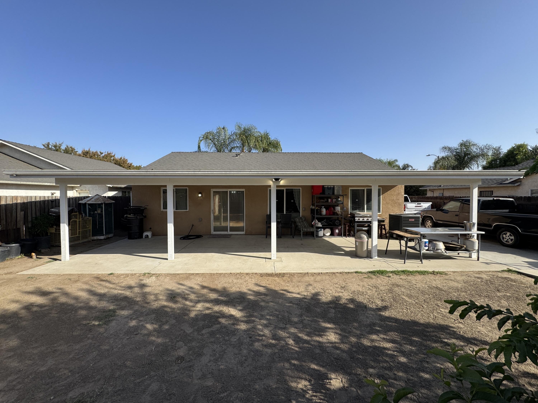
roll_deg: +0.0
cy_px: 202
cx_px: 269
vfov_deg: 85.7
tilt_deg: -2.8
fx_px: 218
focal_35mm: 14
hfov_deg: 102.1
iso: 40
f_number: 2.2
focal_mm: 2.22
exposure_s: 1/1256
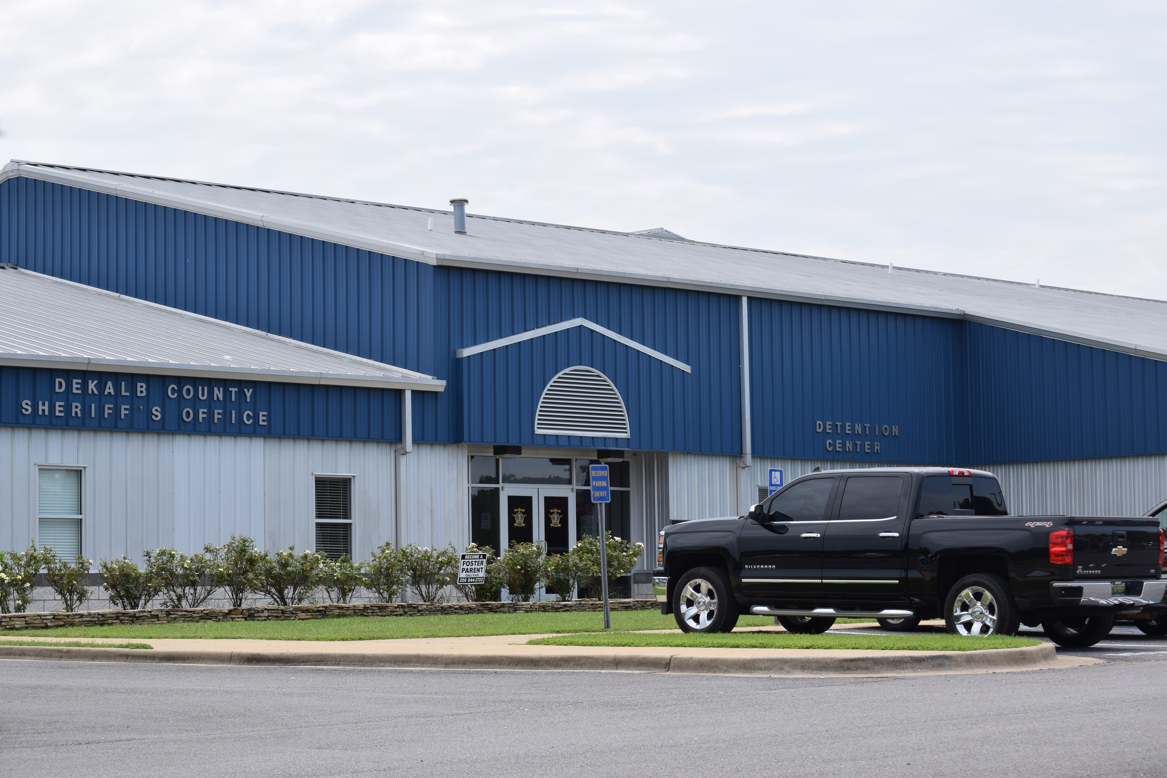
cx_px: 584
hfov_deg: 24.6
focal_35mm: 82
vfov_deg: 16.6
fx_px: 2674
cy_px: 389
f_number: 10
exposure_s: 1/400
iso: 200
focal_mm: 55
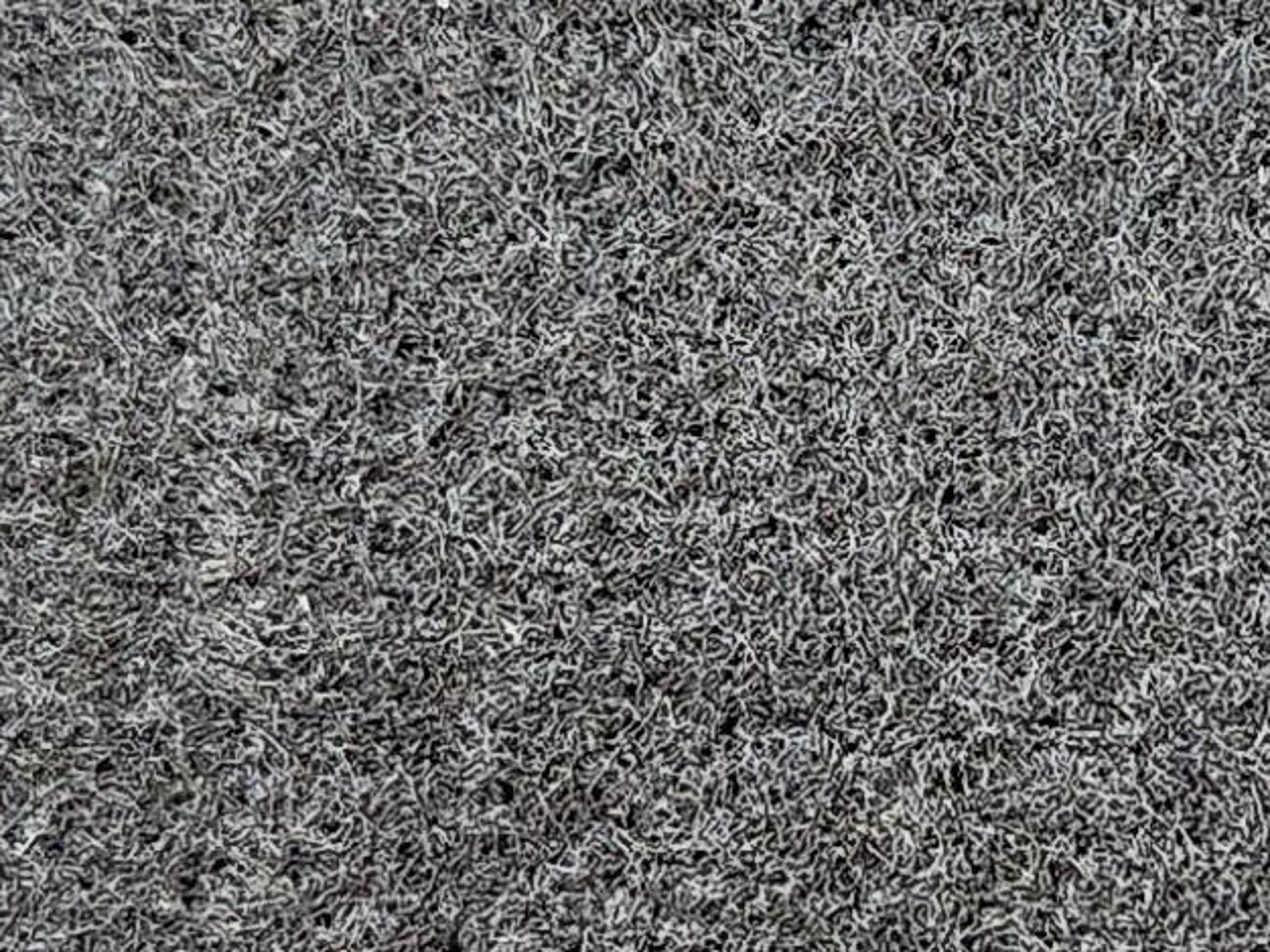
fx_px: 5391
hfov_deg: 13.3
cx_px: 1146
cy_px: 333
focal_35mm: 147
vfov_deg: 10.1
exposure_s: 1/120
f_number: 1.8
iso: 500
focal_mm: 5.4
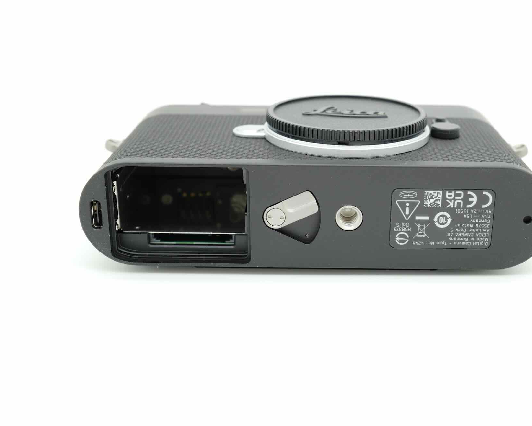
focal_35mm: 49
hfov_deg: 37.9
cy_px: 214
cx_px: 317
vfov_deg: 30.8
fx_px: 772
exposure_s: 1/60
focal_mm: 43
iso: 800
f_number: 9
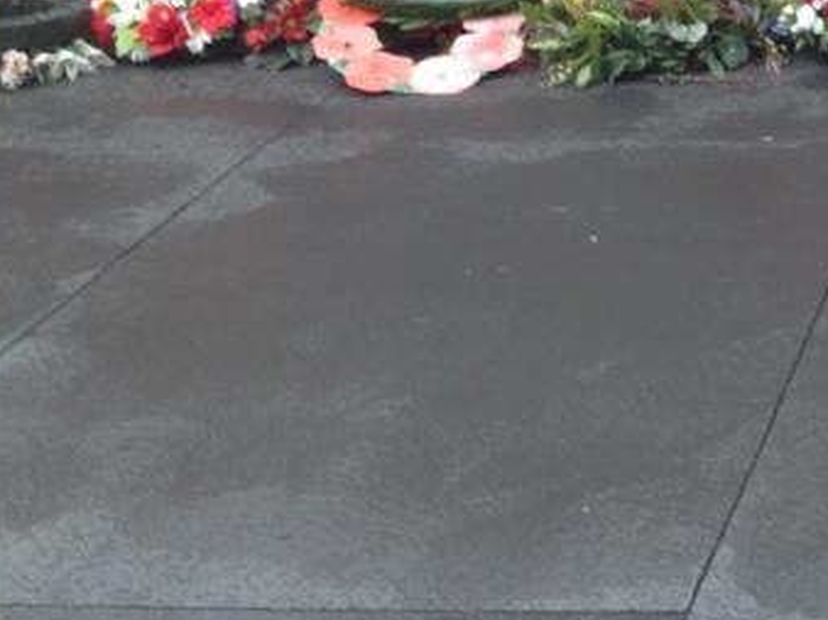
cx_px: 1071
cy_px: -192
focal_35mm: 106
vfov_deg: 13.4
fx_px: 2534
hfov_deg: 17.4
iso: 50
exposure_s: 1/153
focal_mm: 4.28
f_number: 2.4
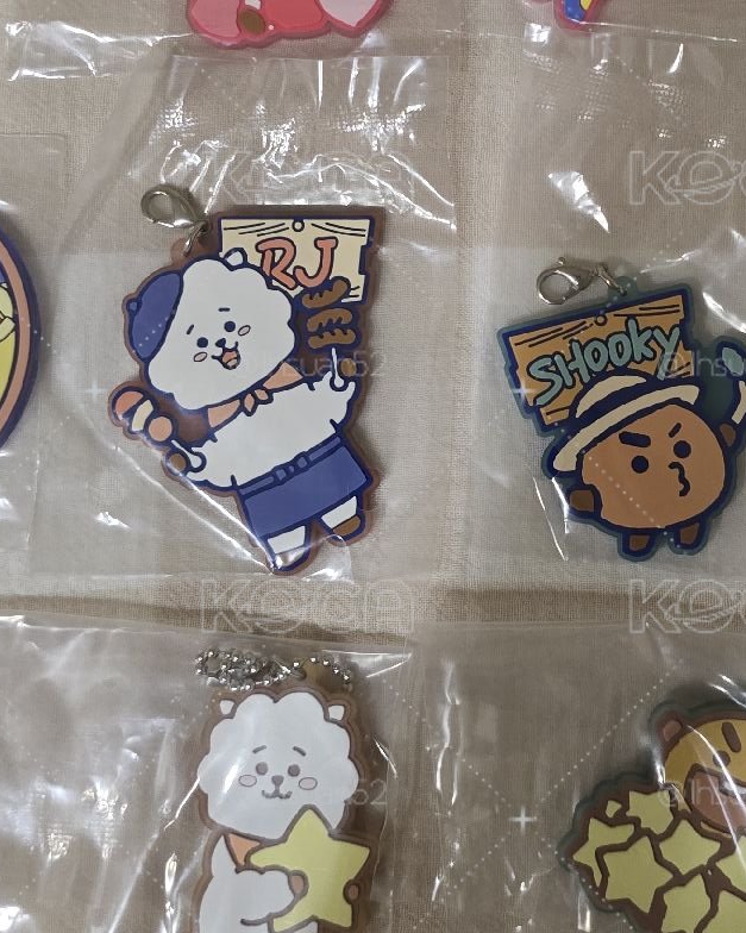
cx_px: 522
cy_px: 248
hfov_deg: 27.4
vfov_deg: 33.6
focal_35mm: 55
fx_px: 1518
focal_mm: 6.3
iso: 800
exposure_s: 1/60
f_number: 1.7
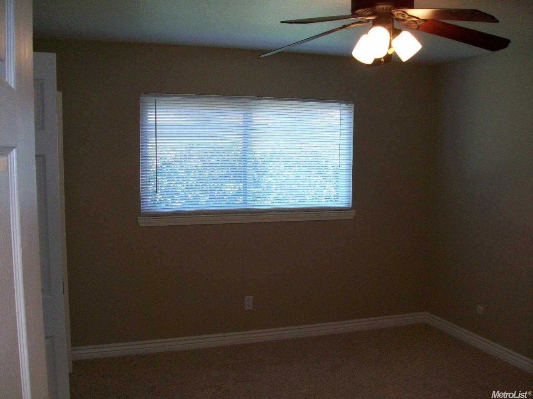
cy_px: 200
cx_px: 266
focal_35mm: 34
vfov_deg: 41.8
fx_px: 524
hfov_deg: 54.0
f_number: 2.8
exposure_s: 1/60
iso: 160
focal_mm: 5.7
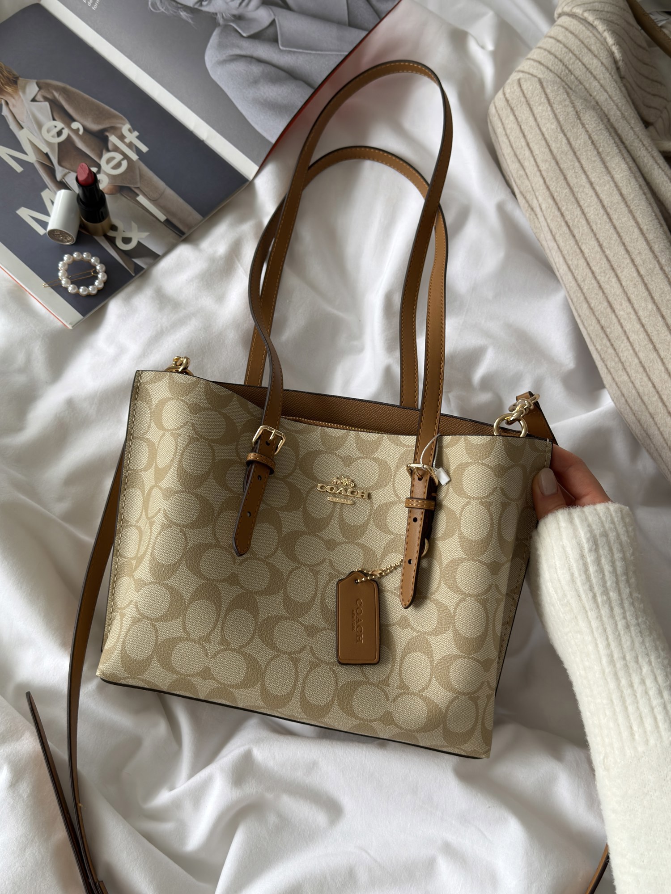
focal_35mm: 35
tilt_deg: -69.2
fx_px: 905
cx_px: 336
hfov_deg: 40.7
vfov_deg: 52.6
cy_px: 447
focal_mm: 6.76
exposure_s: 1/121
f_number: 1.78
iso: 50
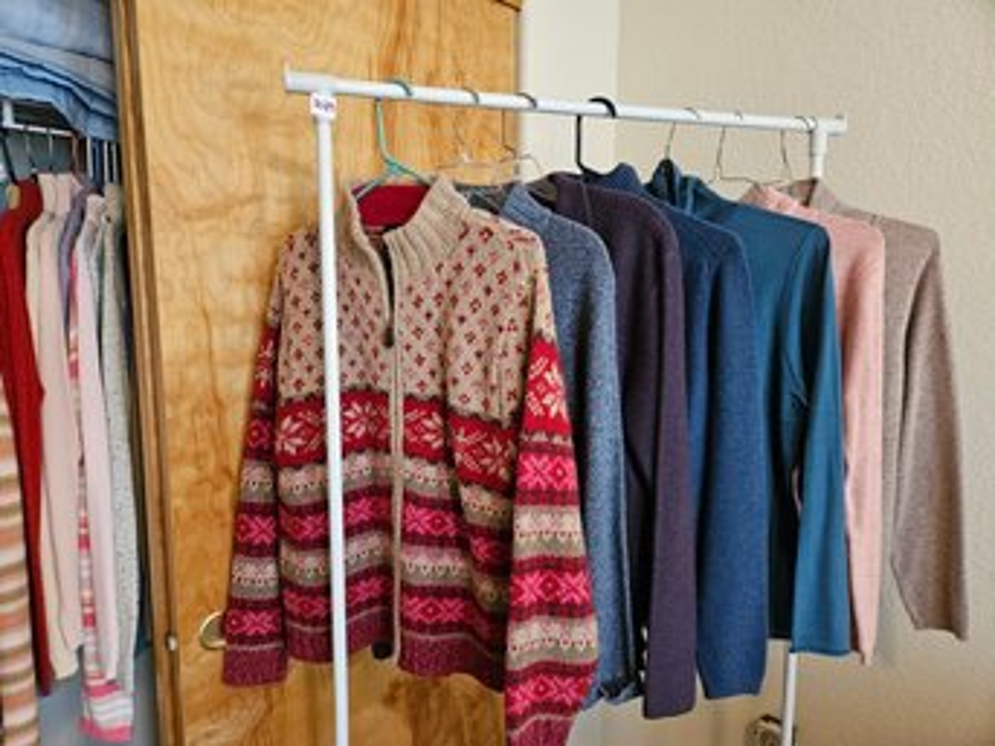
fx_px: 661
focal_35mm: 23
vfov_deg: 58.8
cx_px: 498
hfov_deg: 73.9
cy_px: 373
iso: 640
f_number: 1.8
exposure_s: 1/60
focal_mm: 5.4
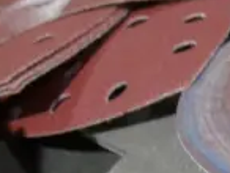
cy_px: 270
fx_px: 1677
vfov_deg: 5.8
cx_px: 562
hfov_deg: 7.3
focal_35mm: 252
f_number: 4
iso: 640
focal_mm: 18
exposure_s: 1/60
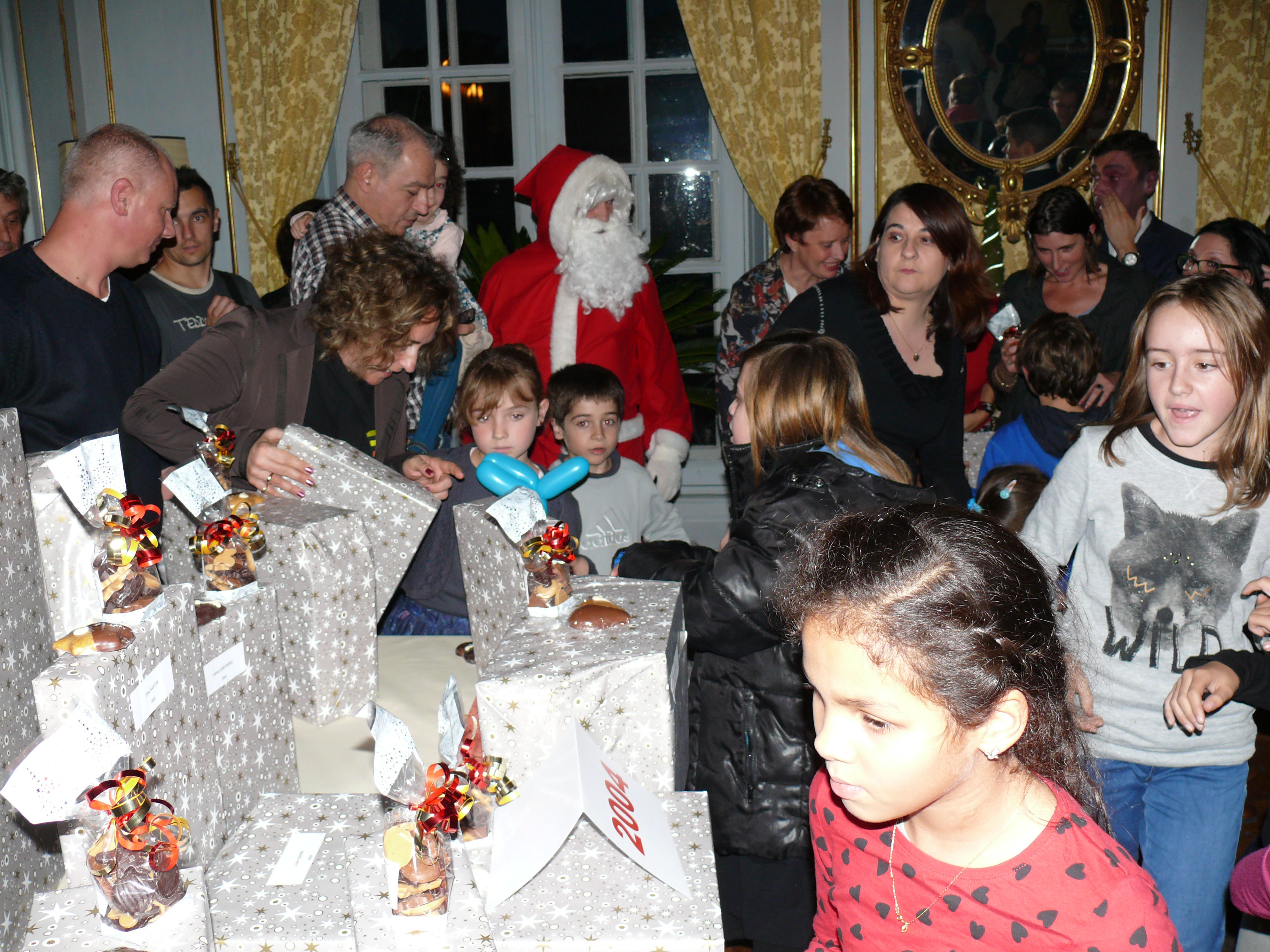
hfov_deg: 52.6
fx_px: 1284
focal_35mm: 35
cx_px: 635
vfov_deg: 40.7
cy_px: 476
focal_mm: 7.4
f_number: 2.8
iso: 100
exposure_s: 1/30
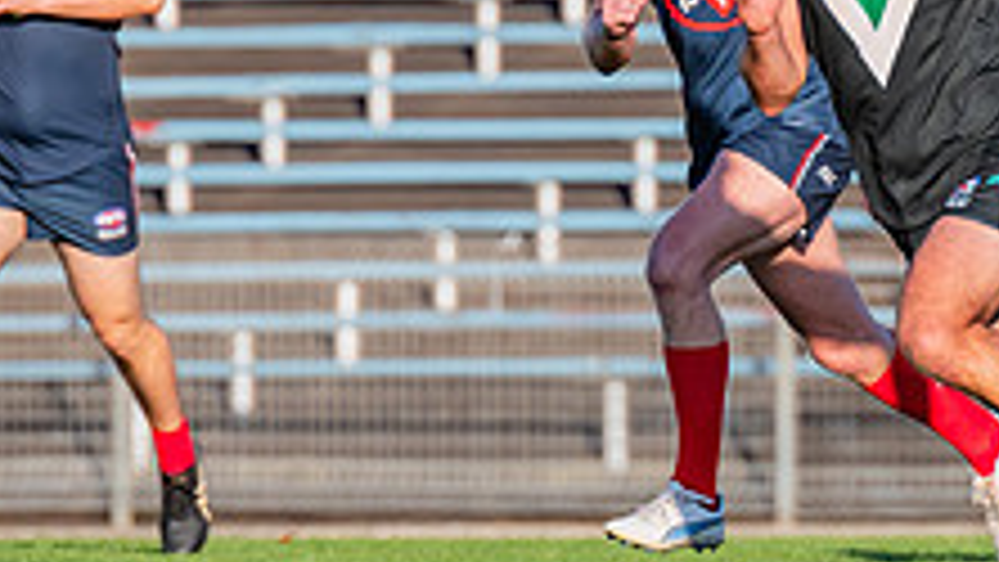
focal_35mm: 1551
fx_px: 41095
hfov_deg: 1.4
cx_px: 702
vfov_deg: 0.8
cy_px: 386
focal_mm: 420
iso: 800
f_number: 7.1
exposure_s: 1/1600
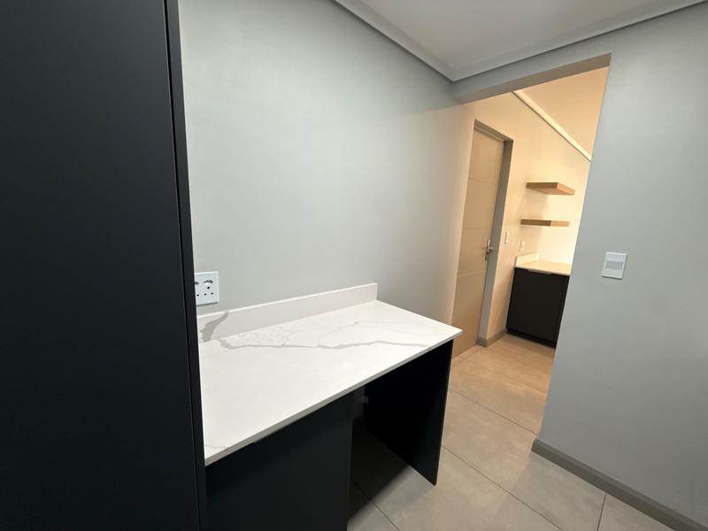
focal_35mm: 14
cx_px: 354
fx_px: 286
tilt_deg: -9.6
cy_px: 266
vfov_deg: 85.7
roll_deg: -2.5
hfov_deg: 102.1
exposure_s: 1/100
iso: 160
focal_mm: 2.22
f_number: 2.2
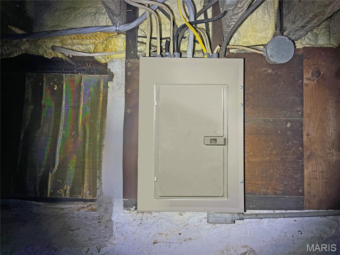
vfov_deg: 53.1
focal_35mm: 26
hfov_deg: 67.3
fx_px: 255
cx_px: 170
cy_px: 128
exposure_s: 1/298
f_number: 1.6
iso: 50
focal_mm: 5.1
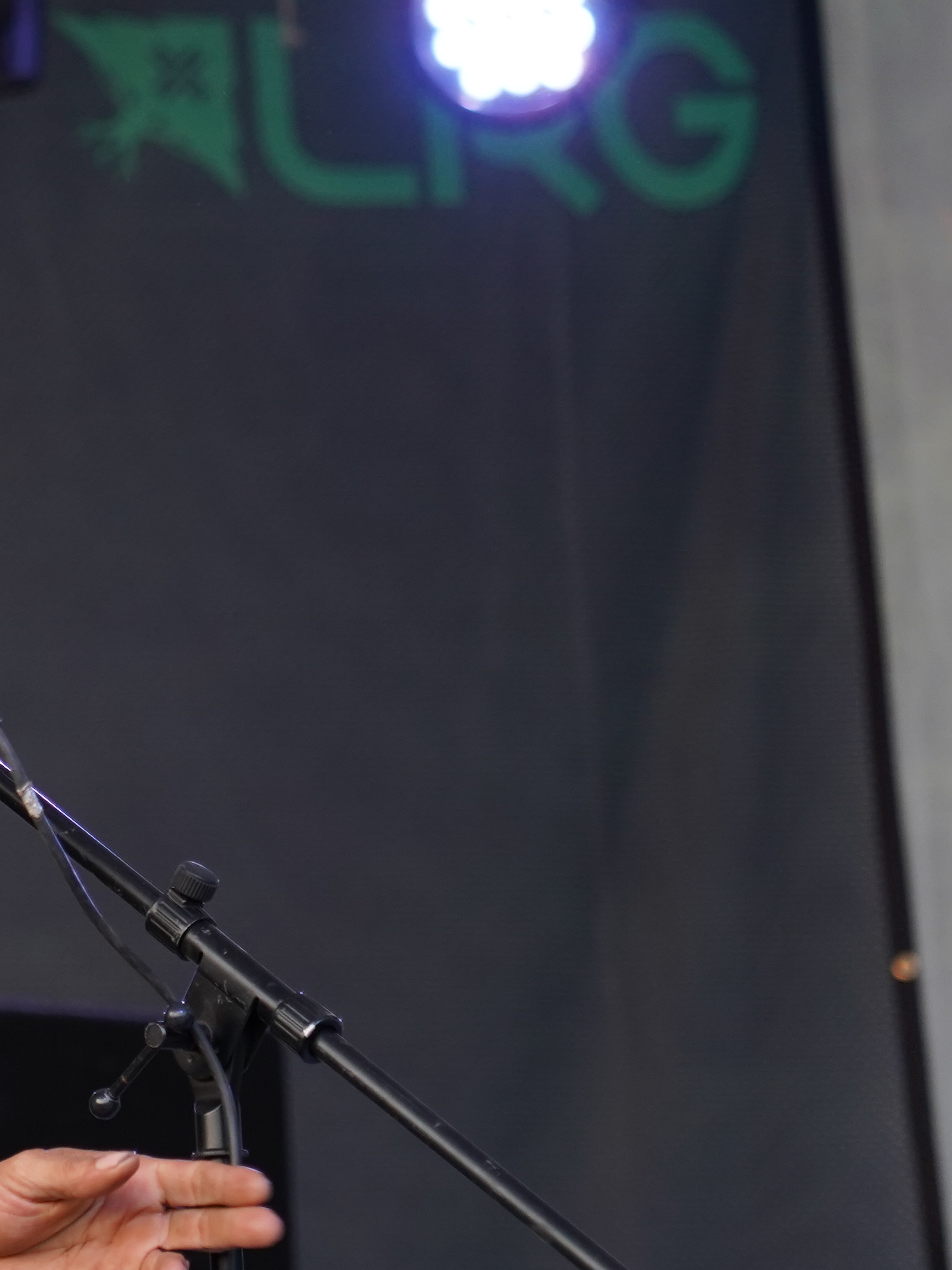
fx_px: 9607
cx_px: -657
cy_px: 490
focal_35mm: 262
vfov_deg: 7.6
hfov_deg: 5.6
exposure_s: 1/160
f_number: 4
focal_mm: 105
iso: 1000
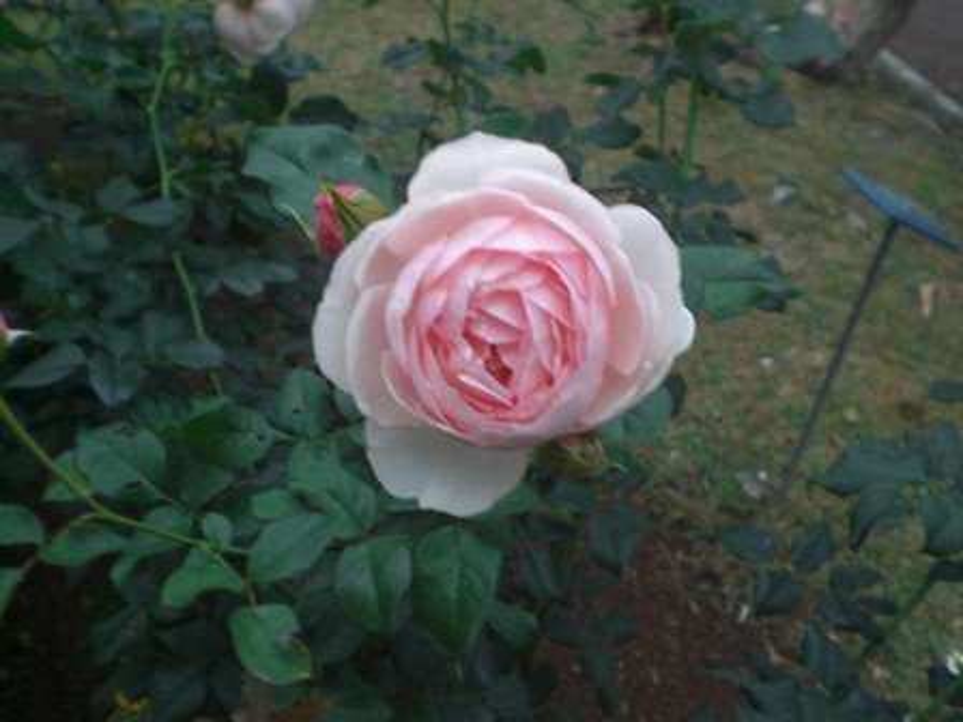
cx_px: 482
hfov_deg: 49.0
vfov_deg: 37.7
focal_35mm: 38
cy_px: 361
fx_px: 1057
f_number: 3.1
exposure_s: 1/15
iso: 200
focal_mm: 6.3
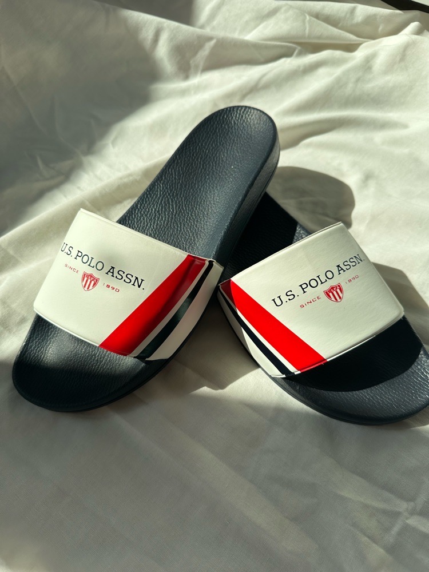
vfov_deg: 71.6
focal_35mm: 24
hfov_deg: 56.8
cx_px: 214
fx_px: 397
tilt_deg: -61.2
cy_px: 286
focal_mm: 6.86
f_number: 1.78
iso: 80
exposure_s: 1/1692
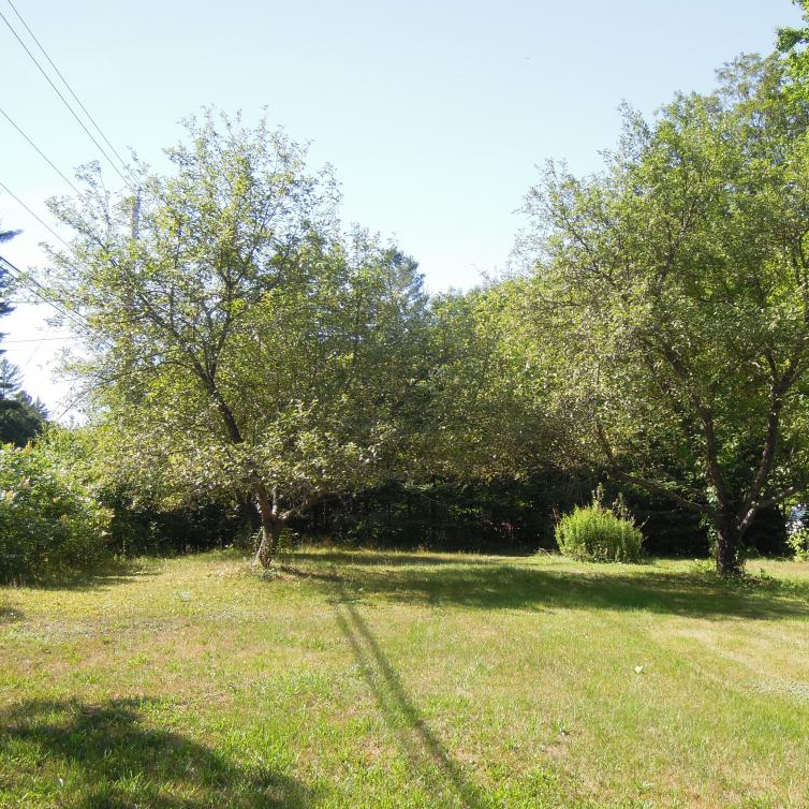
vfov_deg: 35.4
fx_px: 1269
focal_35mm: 48
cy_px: 400
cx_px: 516
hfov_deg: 35.1
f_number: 3.3
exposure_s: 1/640
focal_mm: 7.2
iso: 160
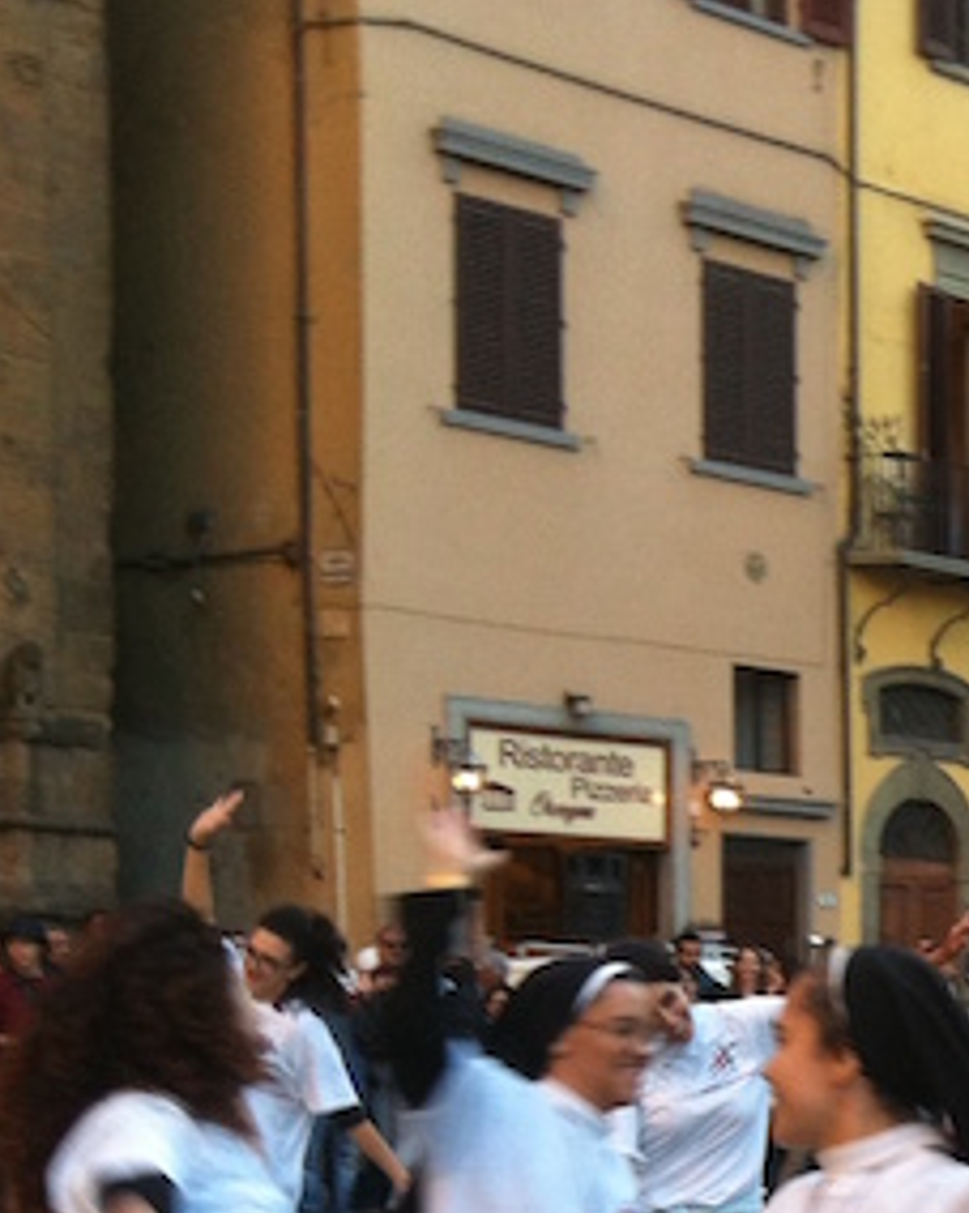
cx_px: 1622
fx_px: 3443
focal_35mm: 96
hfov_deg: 14.5
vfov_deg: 19.3
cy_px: 1243
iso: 80
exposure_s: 1/60
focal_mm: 3.85
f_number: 2.8
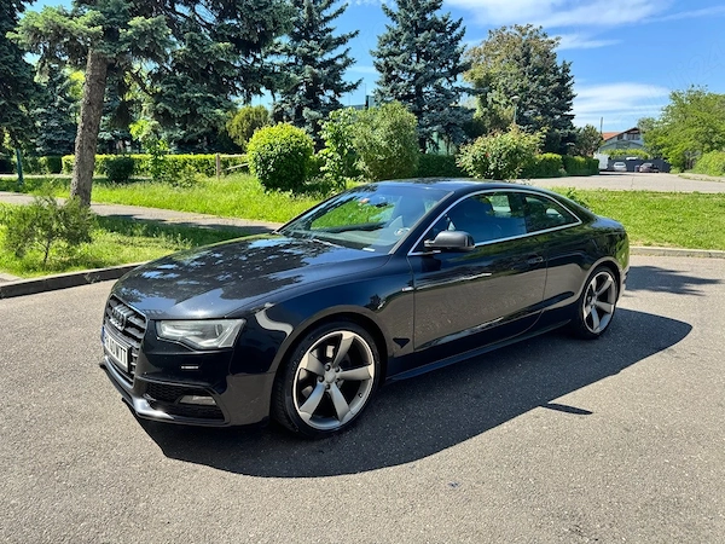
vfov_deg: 56.8
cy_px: 272
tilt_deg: -11.2
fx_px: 503
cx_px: 362
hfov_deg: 71.6
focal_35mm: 24
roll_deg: -0.2
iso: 80
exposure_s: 1/1395
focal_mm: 6.76
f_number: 1.78
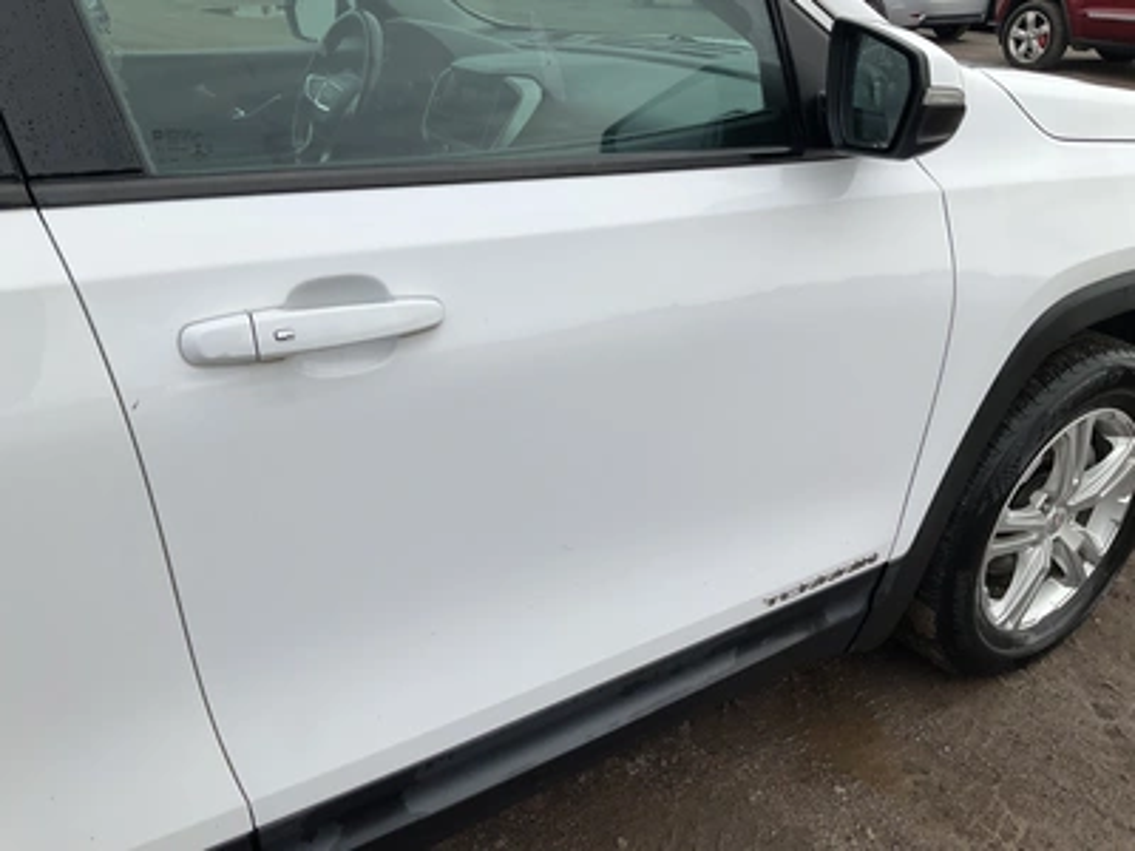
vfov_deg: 48.2
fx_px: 951
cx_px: 568
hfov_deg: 61.7
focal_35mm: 29
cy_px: 426
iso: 25
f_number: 1.8
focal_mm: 3
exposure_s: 1/1984
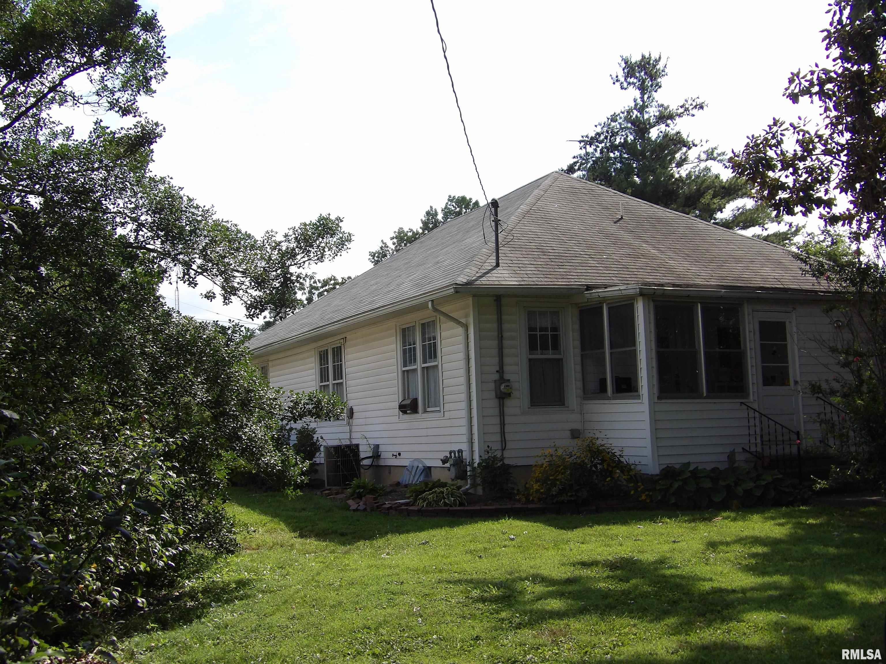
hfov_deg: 47.9
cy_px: 332
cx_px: 443
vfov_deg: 36.8
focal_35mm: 39
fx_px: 998
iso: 100
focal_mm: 7
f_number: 3.7
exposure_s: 1/717
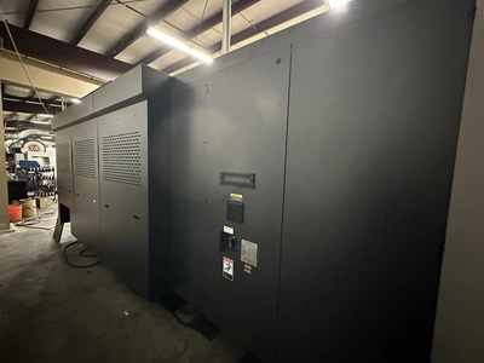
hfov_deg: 102.1
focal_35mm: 14
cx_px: 242
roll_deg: -1.9
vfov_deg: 85.7
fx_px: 196
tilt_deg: -4.5
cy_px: 182
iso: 1600
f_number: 2.2
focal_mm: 2.22
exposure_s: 1/30
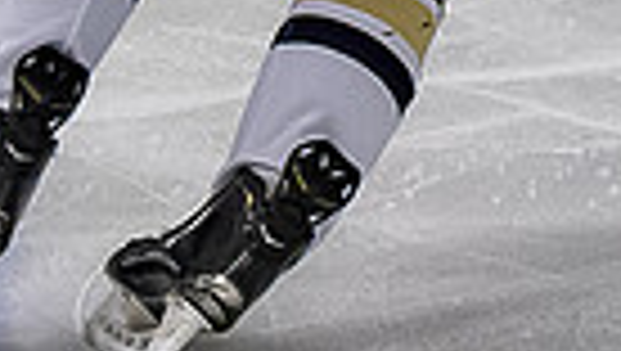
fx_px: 16420
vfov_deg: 1.2
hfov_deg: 2.2
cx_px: 700
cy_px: -671
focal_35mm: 996
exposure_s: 1/800
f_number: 3.5
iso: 1800
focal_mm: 82
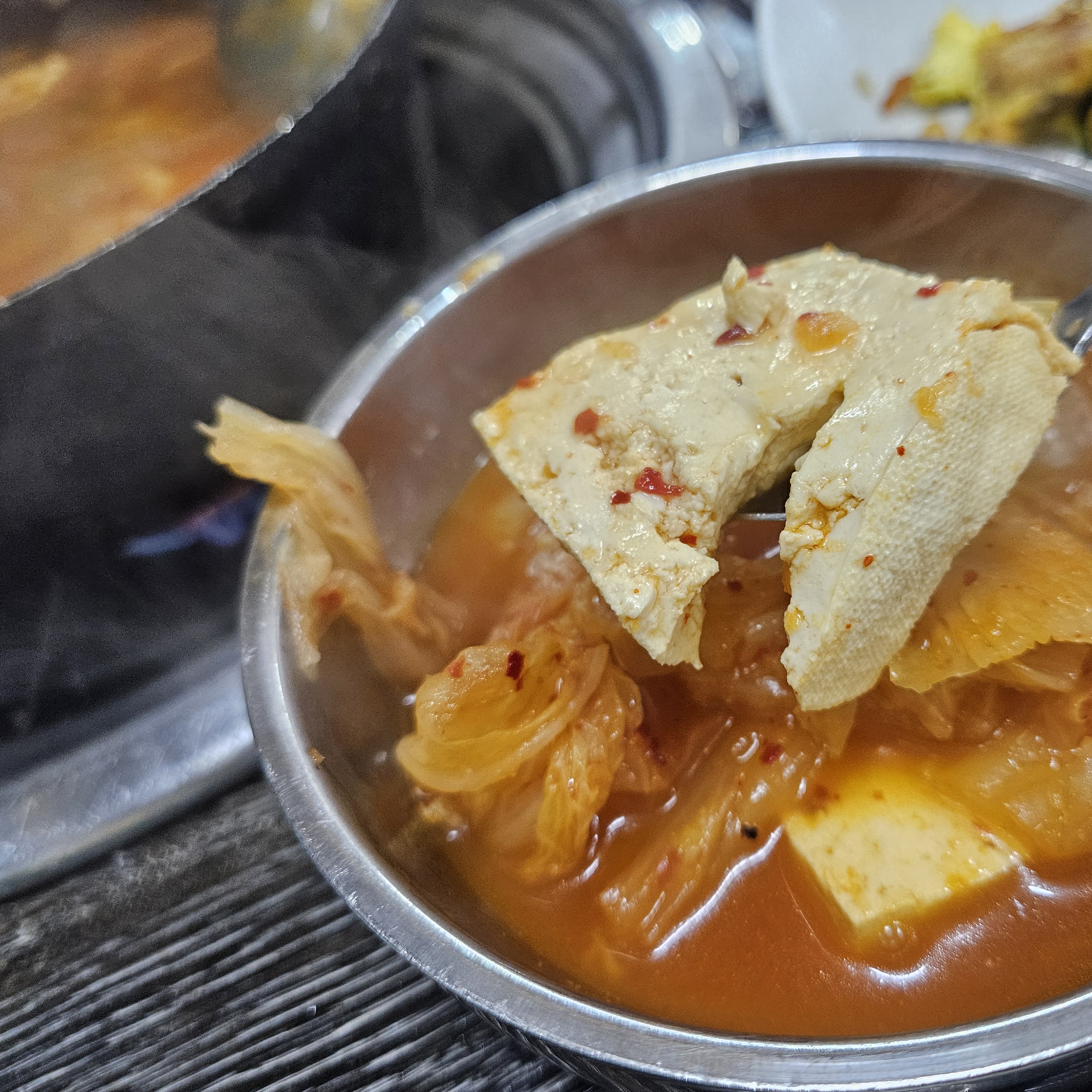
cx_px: 725
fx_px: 999
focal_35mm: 28
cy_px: 545
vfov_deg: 57.3
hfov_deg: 56.1
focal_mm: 5.4
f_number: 1.8
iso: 500
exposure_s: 1/120
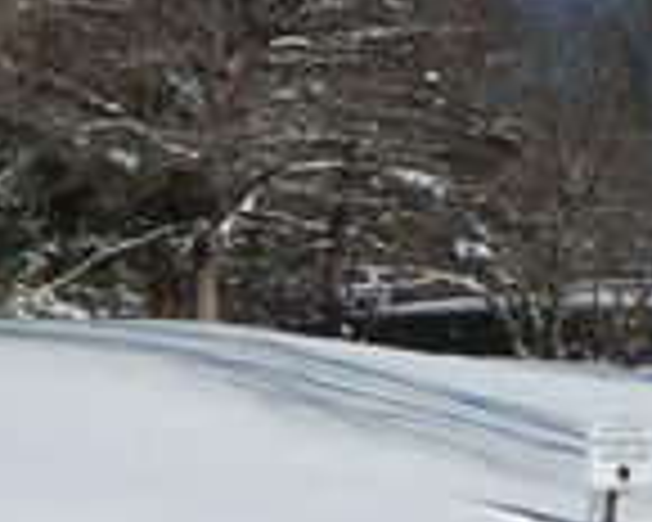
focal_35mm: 247
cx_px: 1187
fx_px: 4766
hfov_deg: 7.6
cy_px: 108
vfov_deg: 6.3
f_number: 7.9
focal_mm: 10.9
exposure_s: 1/640
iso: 125
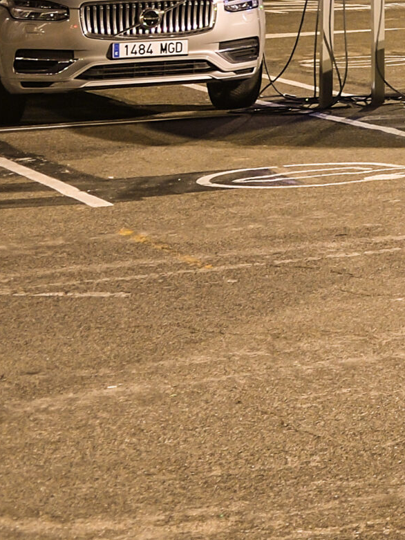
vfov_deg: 12.1
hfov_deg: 7.9
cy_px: -248
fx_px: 2433
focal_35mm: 156
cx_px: 1301
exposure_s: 1
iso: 200
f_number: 5
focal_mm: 22
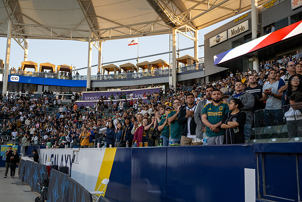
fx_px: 327
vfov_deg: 34.2
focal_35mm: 39
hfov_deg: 49.5
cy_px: 101
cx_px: 151
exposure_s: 1/80
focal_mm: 39
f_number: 8
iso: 360
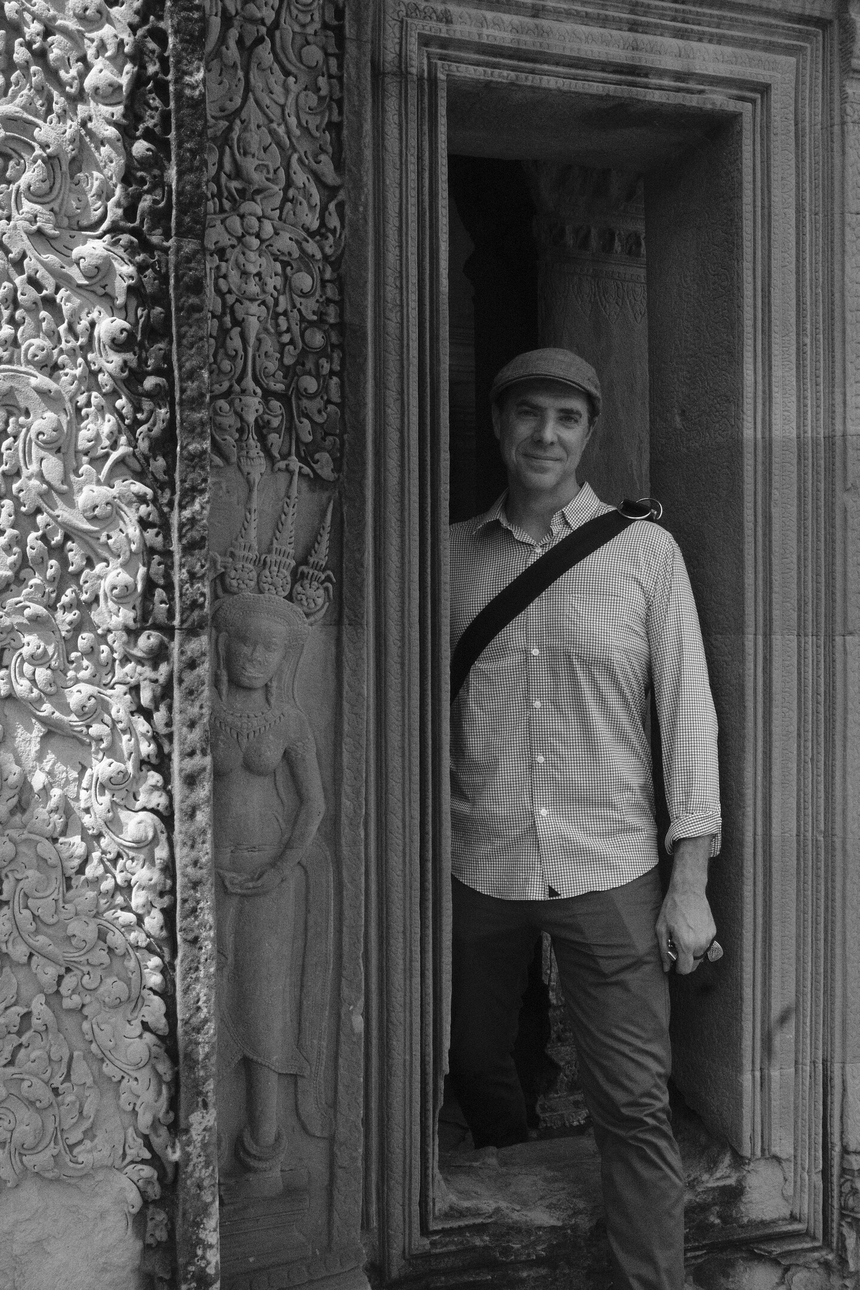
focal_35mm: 40
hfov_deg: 33.4
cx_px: 430
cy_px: 645
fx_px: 1433
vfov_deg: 48.5
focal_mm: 26.5
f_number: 18
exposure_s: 1/1500
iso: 12800
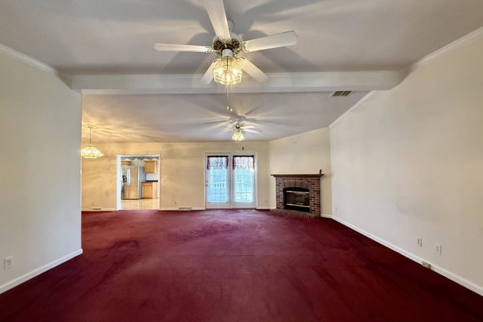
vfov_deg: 77.3
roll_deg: -0.1
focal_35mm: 15
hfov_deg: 100.4
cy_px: 170
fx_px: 201
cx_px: 245
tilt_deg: +1.6
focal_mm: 2.22
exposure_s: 1/120
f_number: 2.2
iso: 500
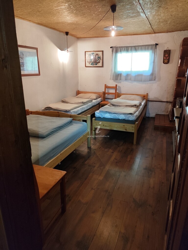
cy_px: 125
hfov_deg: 58.9
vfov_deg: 73.9
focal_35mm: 23
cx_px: 94
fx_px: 167
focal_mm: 6.19
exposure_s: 1/25
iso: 320
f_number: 1.65
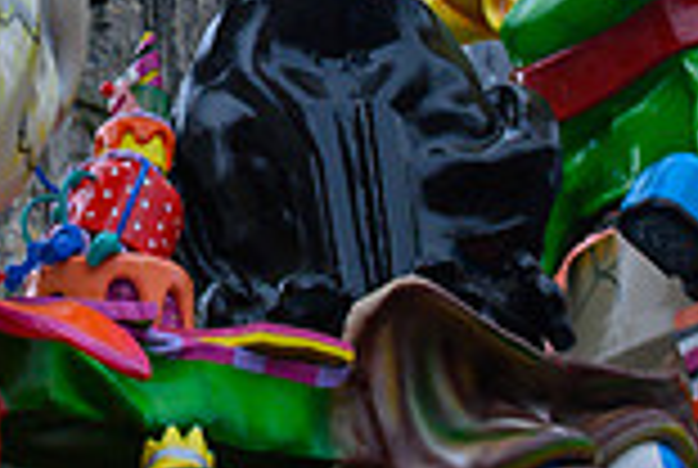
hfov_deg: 18.1
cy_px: -304
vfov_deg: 11.6
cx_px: 149
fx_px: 2176
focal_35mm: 112
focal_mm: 20
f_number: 5
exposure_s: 1/500
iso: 400
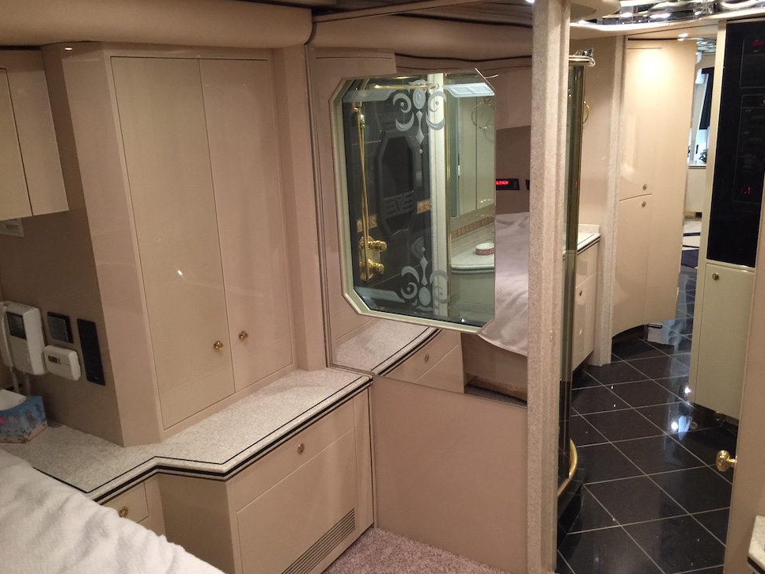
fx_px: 663
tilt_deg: -13.7
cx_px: 380
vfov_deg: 46.8
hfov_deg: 60.0
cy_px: 290
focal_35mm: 30
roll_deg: +1.3
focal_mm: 4.15
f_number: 2.2
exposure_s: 1/4
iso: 64
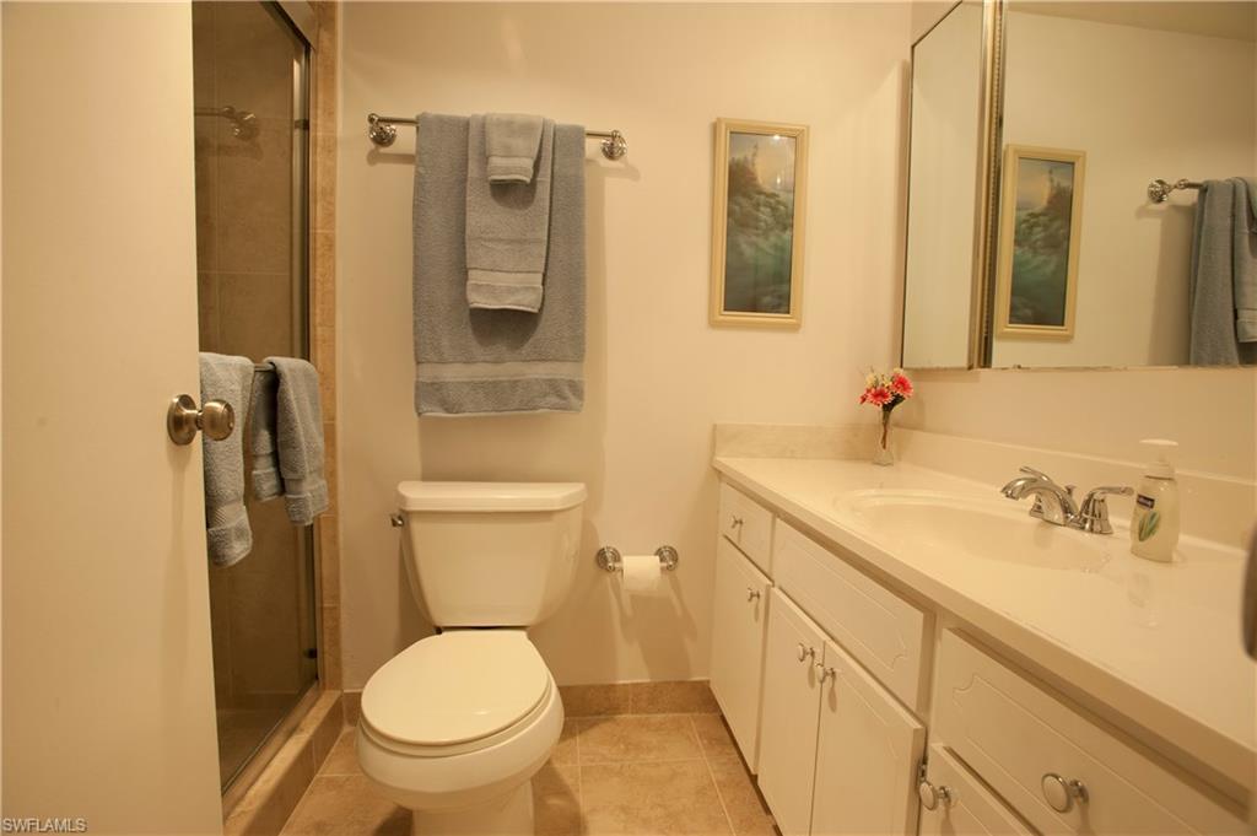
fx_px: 593
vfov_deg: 70.3
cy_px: 418
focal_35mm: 17
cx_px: 628
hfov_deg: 93.3
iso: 400
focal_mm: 17
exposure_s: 1/40
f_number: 9
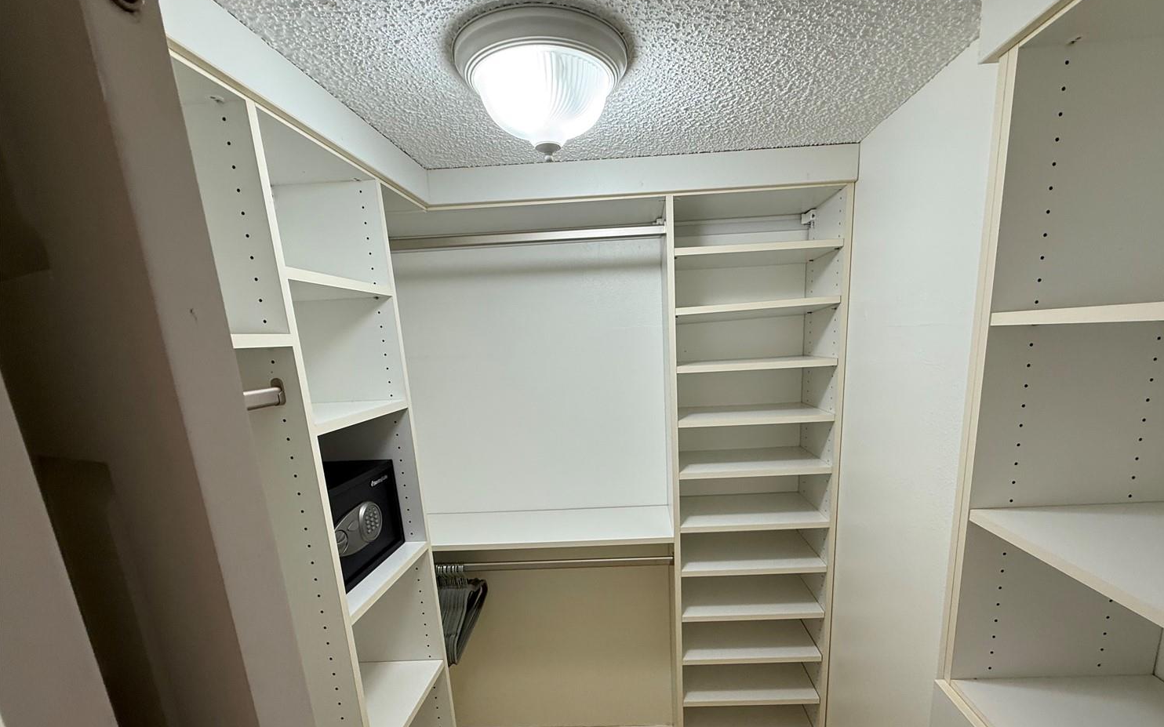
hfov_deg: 97.6
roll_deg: +2.7
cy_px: 459
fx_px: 507
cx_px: 625
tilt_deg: -12.6
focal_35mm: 16
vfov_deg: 70.0
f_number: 2.2
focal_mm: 2.22
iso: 125
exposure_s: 1/120
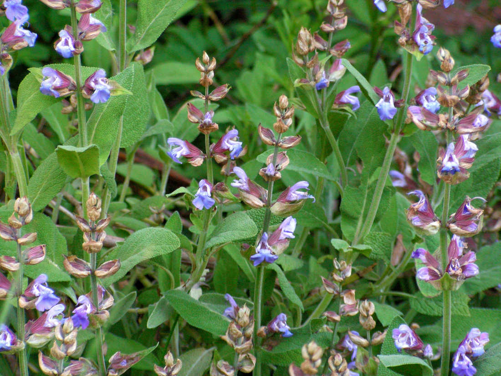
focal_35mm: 166
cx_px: 250
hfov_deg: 11.9
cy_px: 188
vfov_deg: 8.9
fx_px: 2403
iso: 160
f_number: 3.4
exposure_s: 1/80
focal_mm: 27.8
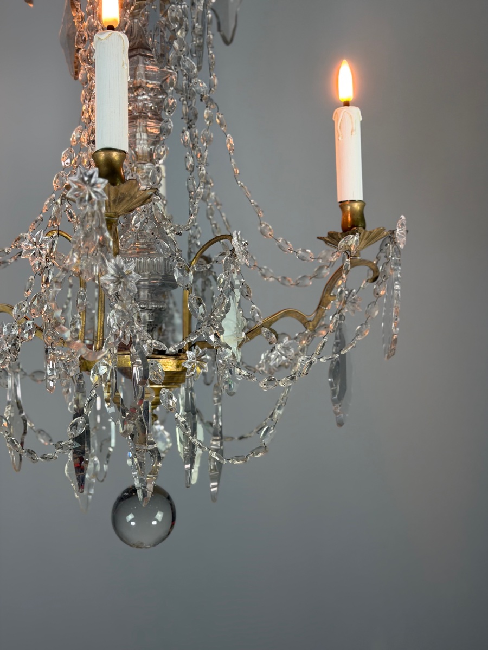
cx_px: 244
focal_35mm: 48
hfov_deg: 30.3
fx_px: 902
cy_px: 325
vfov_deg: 39.7
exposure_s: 1/100
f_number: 1.78
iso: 125
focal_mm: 6.76
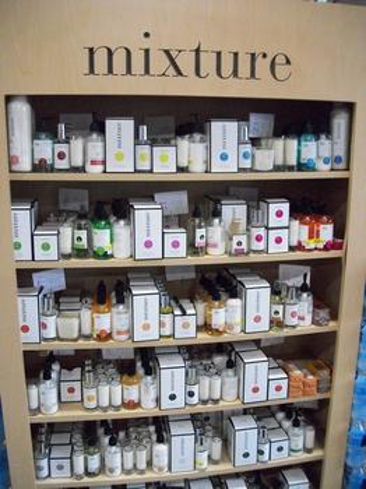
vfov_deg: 56.8
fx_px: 452
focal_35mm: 32
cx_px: 183
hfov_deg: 44.1
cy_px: 244
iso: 640
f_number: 2.9
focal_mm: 5.7
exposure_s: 1/125
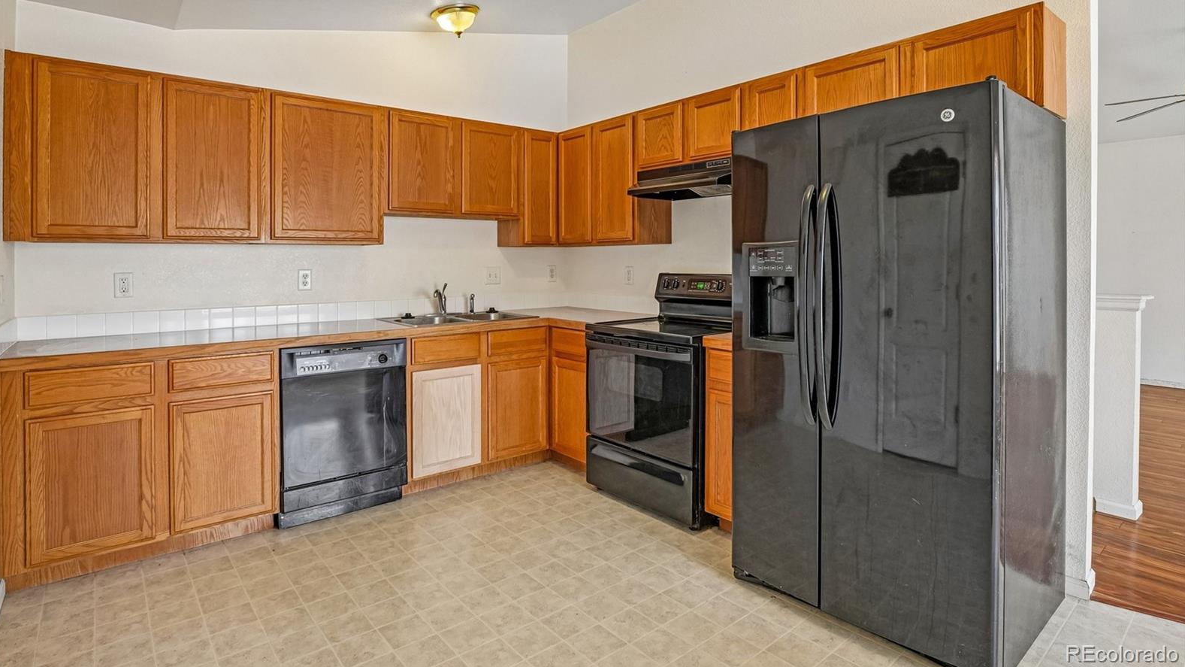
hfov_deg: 94.2
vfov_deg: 61.8
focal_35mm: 18
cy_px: 268
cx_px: 586
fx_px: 551
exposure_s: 1/30
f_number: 8
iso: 500
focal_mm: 11
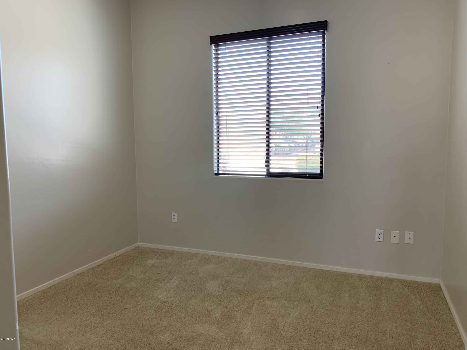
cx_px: 234
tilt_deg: -4.3
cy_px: 175
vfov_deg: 53.1
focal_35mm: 26
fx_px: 351
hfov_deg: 67.3
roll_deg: +0.1
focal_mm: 4.25
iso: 100
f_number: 1.8
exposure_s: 1/121
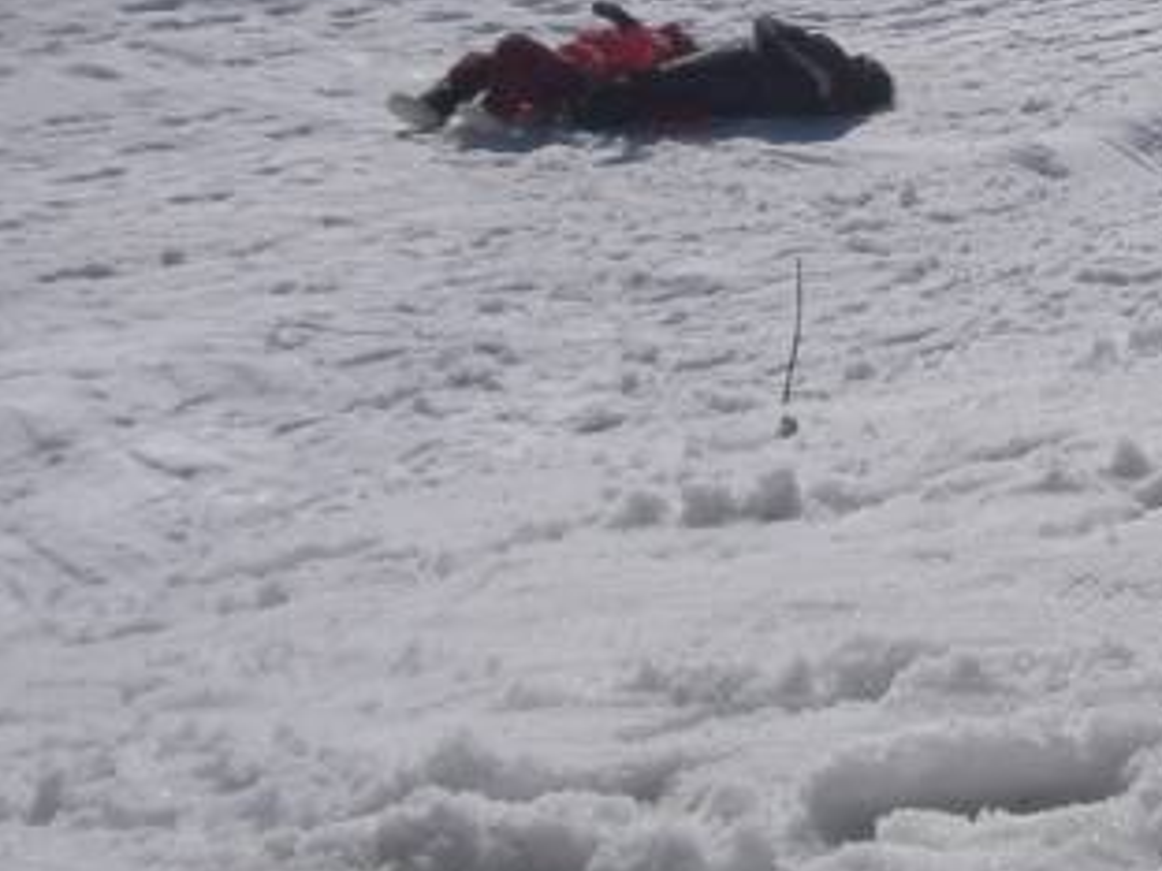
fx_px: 3357
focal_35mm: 100
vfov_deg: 14.5
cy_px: -52
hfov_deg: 19.2
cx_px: 1128
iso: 100
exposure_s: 1/2000
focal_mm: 8
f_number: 4.7
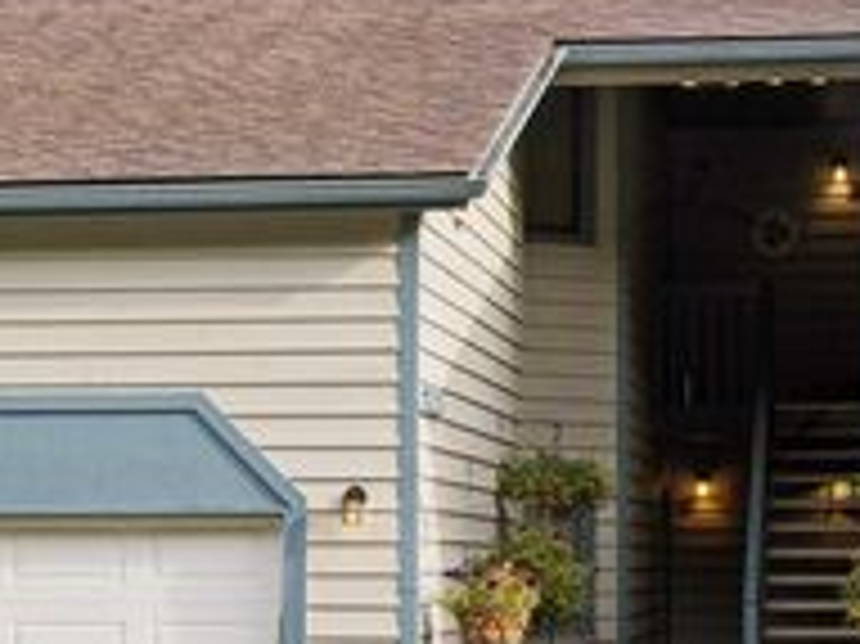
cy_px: 489
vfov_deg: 11.7
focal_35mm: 126
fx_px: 3128
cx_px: 387
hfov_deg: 15.6
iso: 800
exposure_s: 1/100
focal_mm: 50
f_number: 18
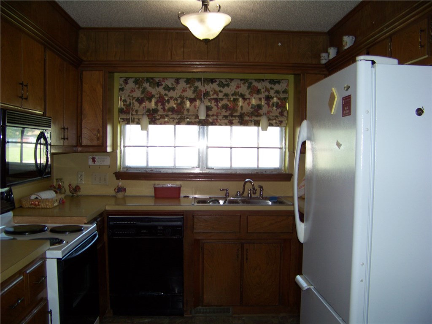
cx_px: 216
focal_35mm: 36
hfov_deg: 51.4
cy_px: 162
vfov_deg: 39.7
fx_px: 449
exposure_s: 1/30
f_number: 2.8
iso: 68
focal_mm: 5.85
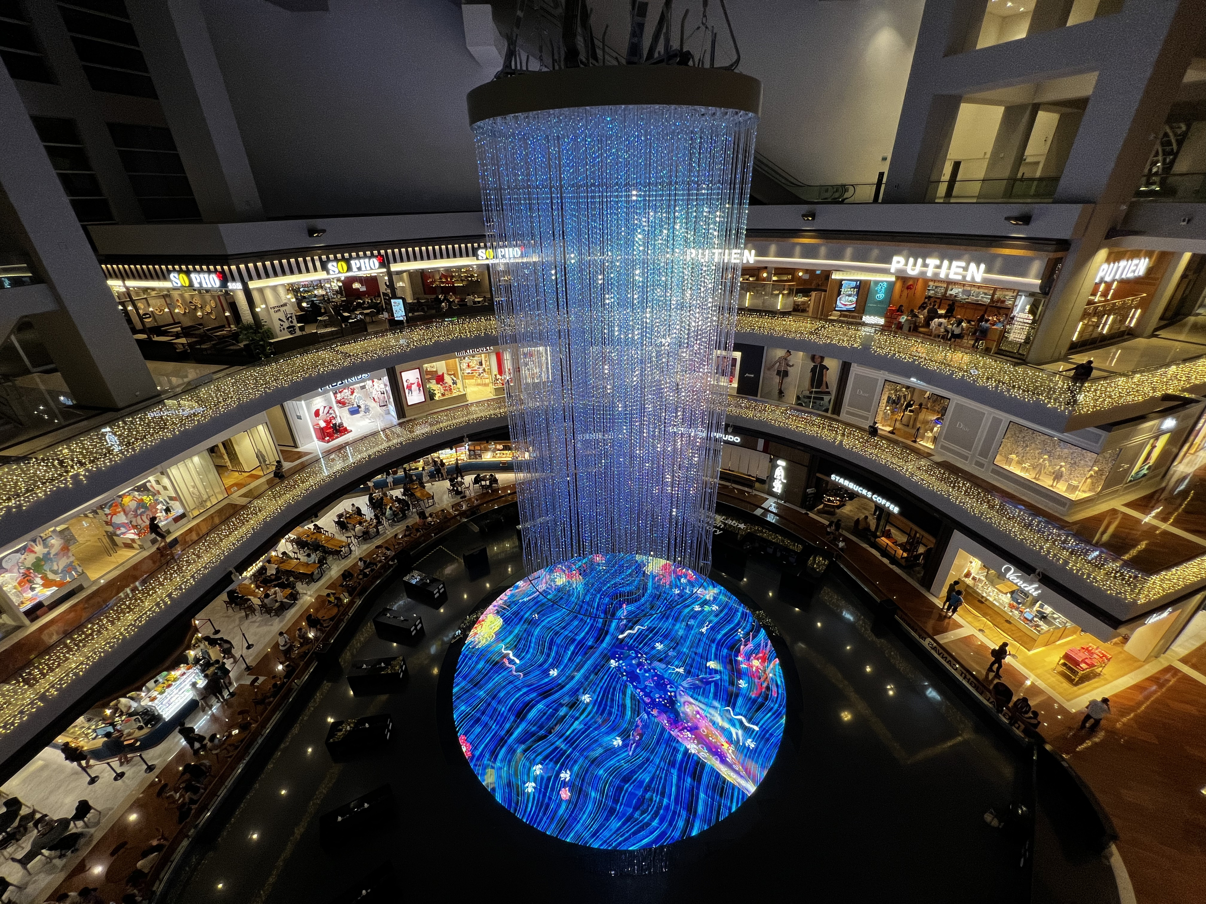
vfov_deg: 89.9
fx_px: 453
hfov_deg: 106.2
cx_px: 603
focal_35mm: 13
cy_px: 452
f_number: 1.8
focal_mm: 1.57
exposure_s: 1/100
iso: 125
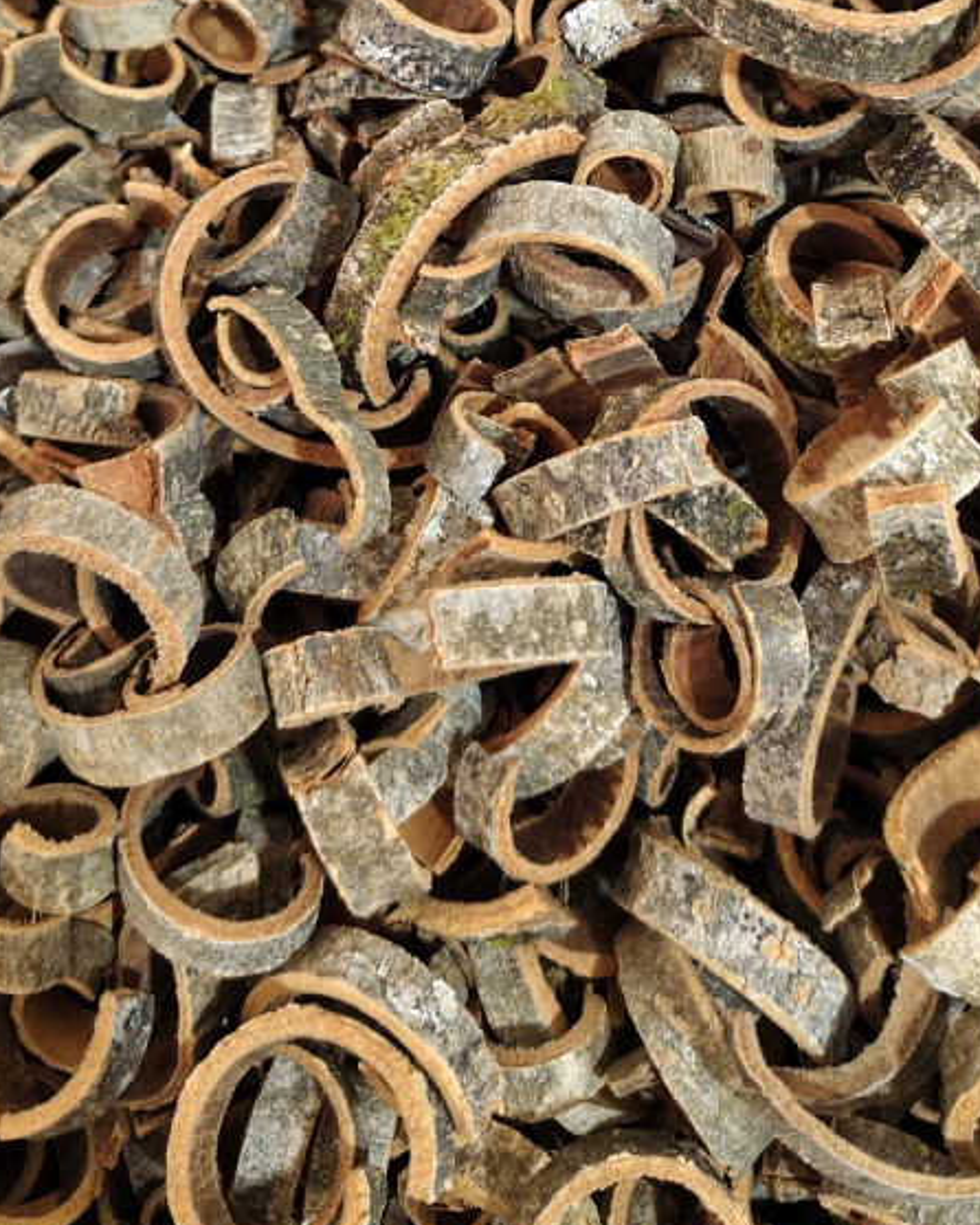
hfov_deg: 34.9
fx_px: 1558
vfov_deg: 39.8
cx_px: 552
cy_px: 126
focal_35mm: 43
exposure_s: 1/50
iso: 403
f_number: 1.88
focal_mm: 5.56
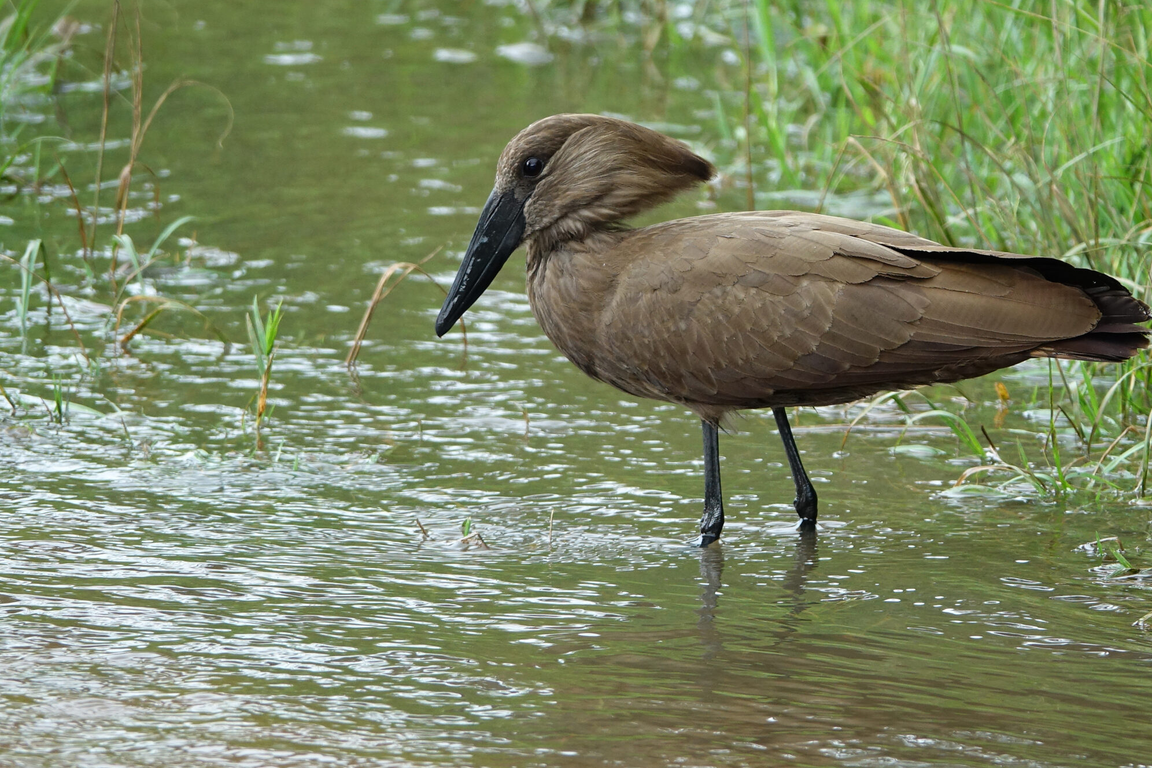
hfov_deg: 3.1
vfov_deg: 2.0
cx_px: 657
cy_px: 317
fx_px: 21630
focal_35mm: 676
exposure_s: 1/250
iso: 320
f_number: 4
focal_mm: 192.73
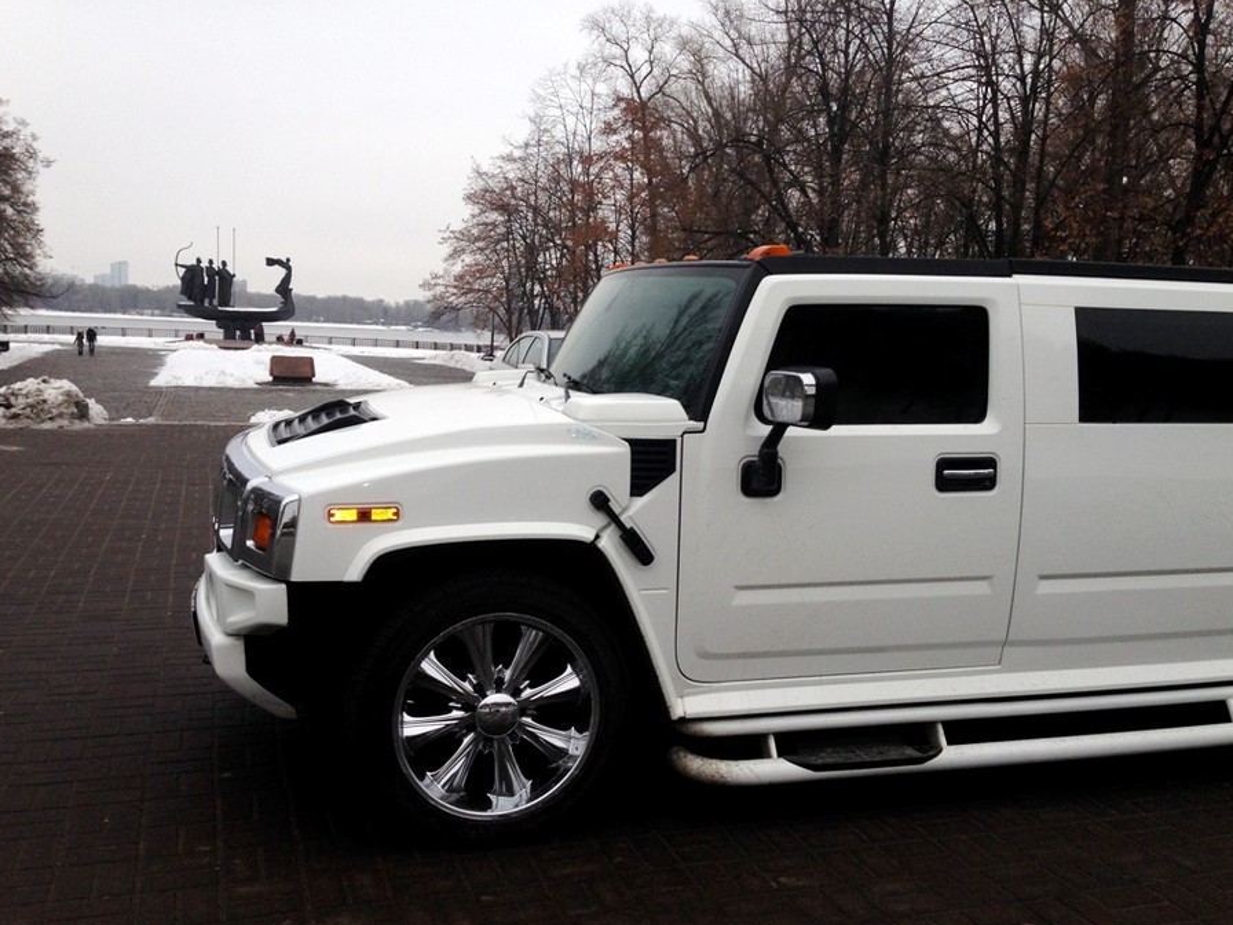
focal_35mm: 34
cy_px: 472
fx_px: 1211
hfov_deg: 54.0
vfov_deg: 41.8
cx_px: 624
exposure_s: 1/120
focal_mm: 4.12
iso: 50
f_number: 2.4
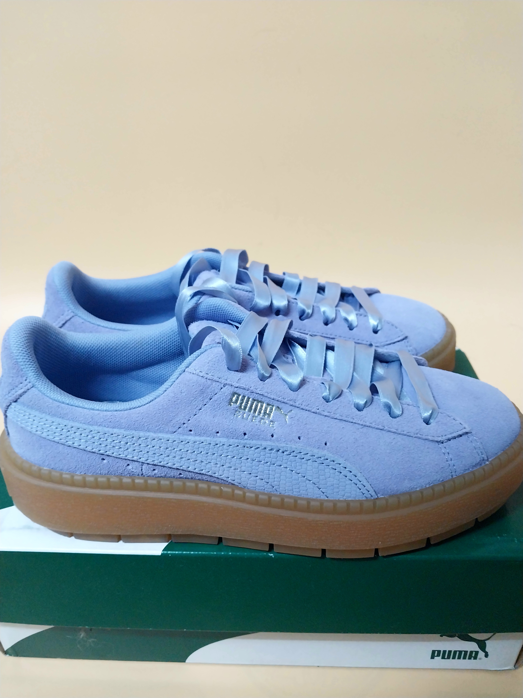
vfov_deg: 67.3
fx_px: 524
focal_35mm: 26
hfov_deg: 53.1
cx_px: 262
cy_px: 349
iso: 500
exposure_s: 1/24
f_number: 1.8
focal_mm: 4
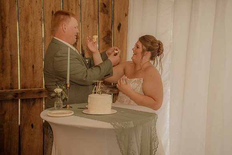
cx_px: 129
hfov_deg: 33.9
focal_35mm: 59
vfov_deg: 23.0
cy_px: 74
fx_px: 380
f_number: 3.2
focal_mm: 53
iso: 500
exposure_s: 1/200
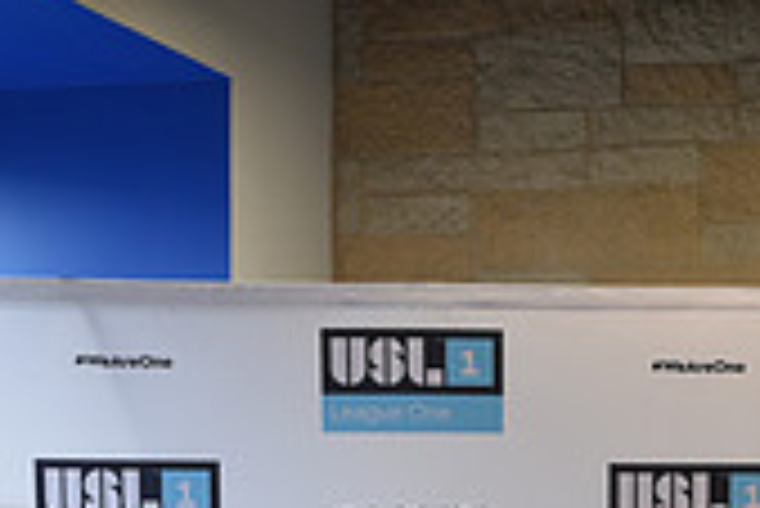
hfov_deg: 16.6
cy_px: 708
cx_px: 796
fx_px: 2535
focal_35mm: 120
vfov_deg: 11.1
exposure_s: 1/60
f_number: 4
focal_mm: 35
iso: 400
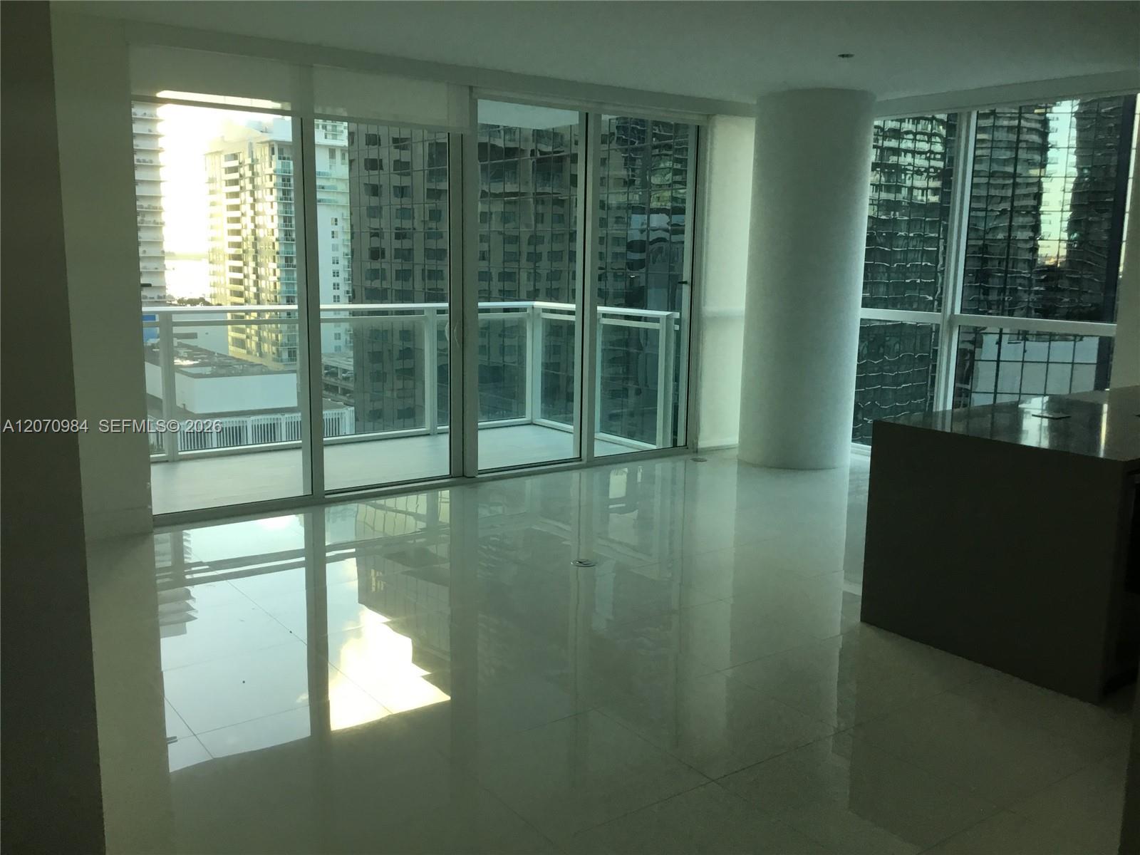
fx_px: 1021
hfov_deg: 58.4
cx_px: 570
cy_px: 428
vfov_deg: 45.4
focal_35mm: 31
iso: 25
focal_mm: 3.3
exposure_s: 1/40
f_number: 2.4
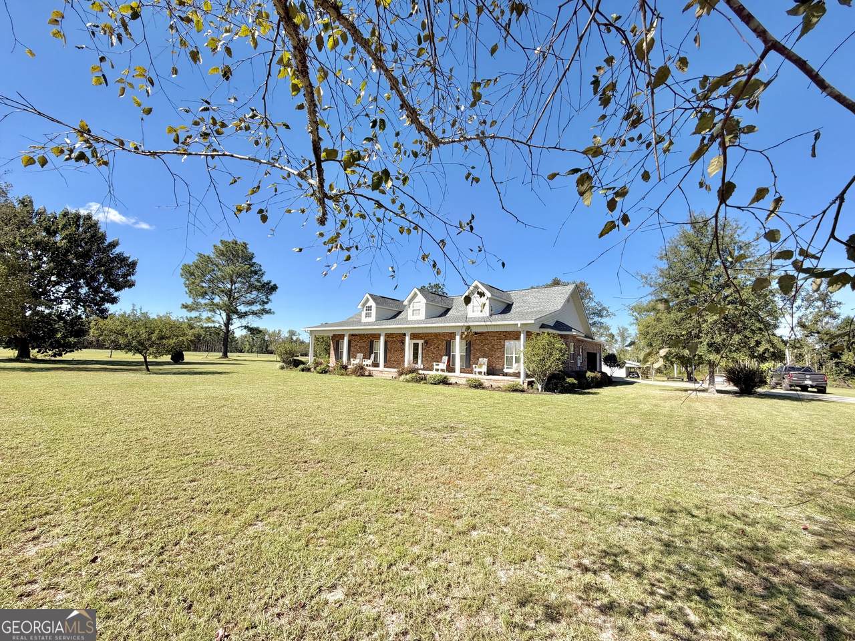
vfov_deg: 85.7
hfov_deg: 102.1
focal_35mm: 14
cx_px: 428
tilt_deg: +5.3
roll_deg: -1.4
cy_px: 320
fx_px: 346
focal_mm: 2.22
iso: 25
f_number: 2.2
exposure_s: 1/770
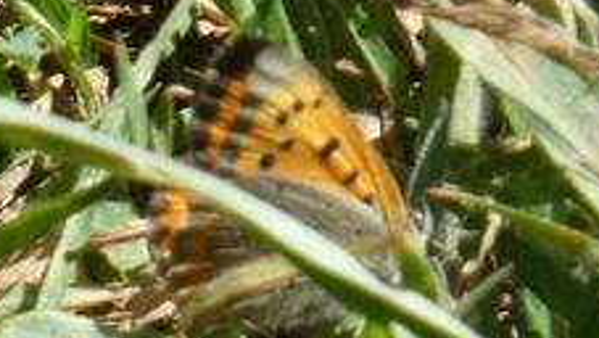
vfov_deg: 0.6
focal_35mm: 1913
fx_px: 30402
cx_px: 385
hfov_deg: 1.1
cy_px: 169
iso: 80
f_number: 5.6
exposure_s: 1/125
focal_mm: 111.5
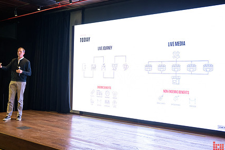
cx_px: 99
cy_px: 68
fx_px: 269
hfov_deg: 45.3
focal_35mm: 43
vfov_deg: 31.2
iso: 1250
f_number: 3.2
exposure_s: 1/200
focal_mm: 32
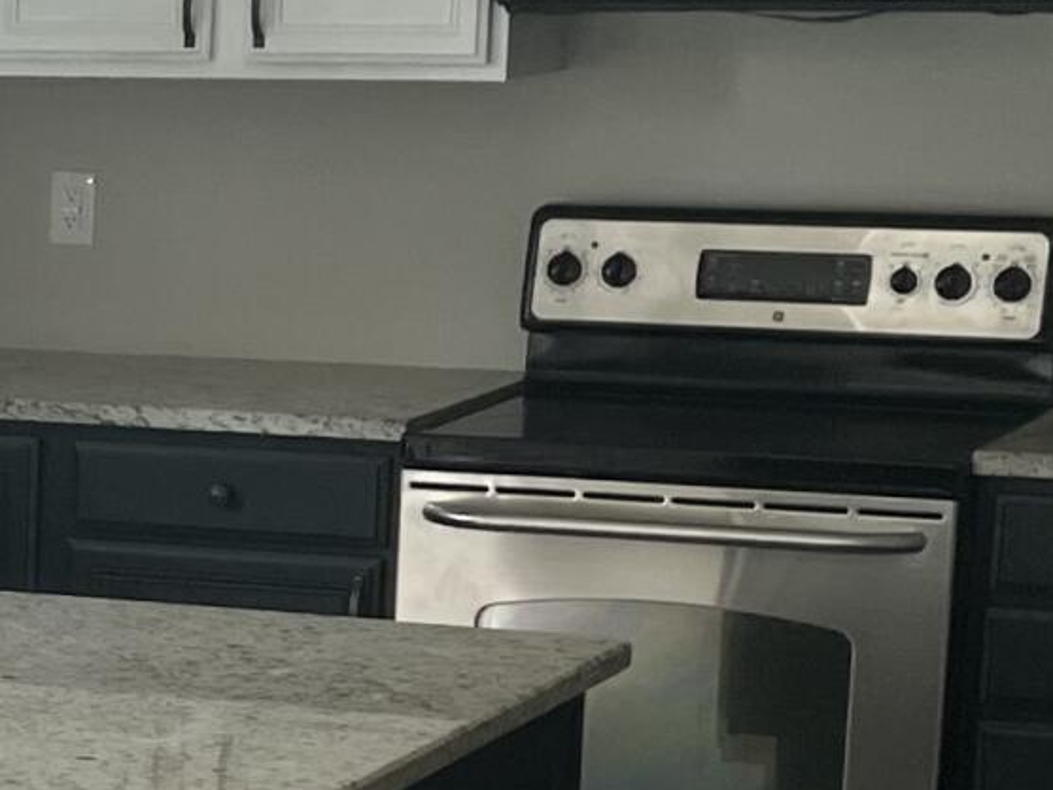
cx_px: -688
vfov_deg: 10.5
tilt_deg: -14.2
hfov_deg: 13.1
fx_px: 4260
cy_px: 849
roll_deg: +0.8
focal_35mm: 140
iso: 50
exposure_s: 1/165
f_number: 1.5
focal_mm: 5.7
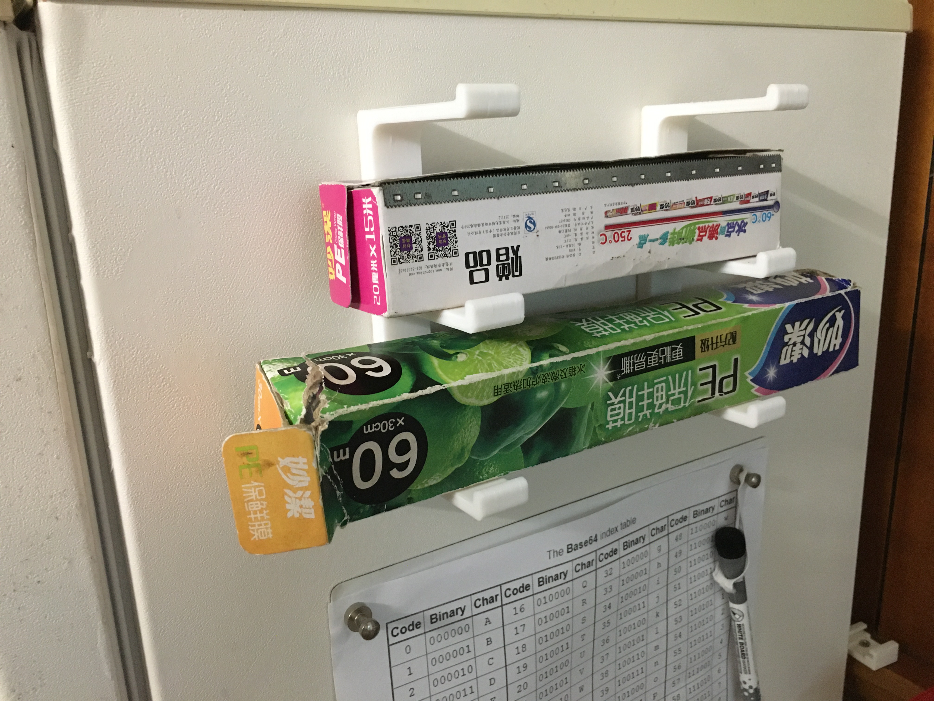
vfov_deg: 48.2
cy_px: 350
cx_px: 467
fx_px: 782
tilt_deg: -15.7
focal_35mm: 29
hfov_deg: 61.7
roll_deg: +1.8
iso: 250
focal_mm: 4.15
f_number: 2.2
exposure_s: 1/17
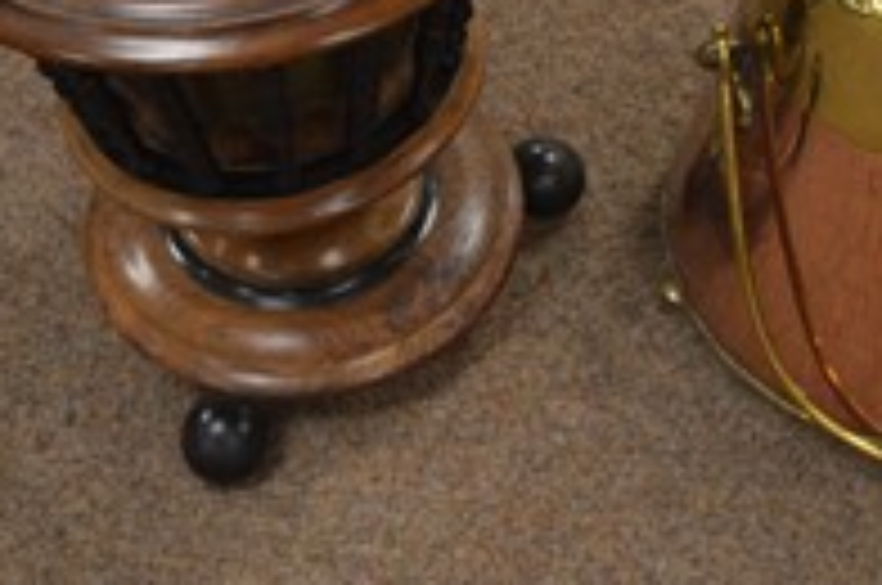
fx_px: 2397
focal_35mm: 98
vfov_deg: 13.8
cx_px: 531
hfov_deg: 20.8
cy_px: 29
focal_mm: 32
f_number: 4.5
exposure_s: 1/20
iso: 400
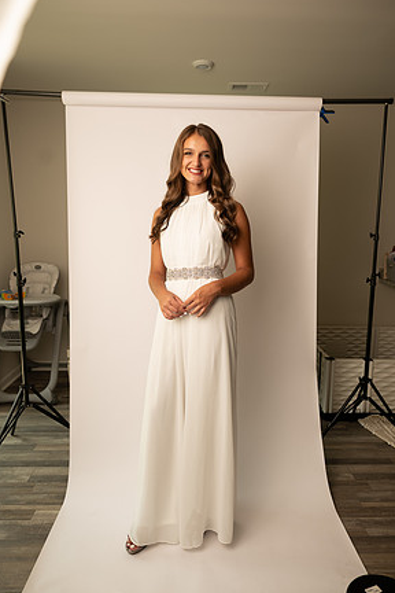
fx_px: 411
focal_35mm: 25
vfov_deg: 71.5
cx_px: 200
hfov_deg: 51.3
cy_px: 301
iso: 100
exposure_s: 1/160
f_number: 3.2
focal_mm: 24
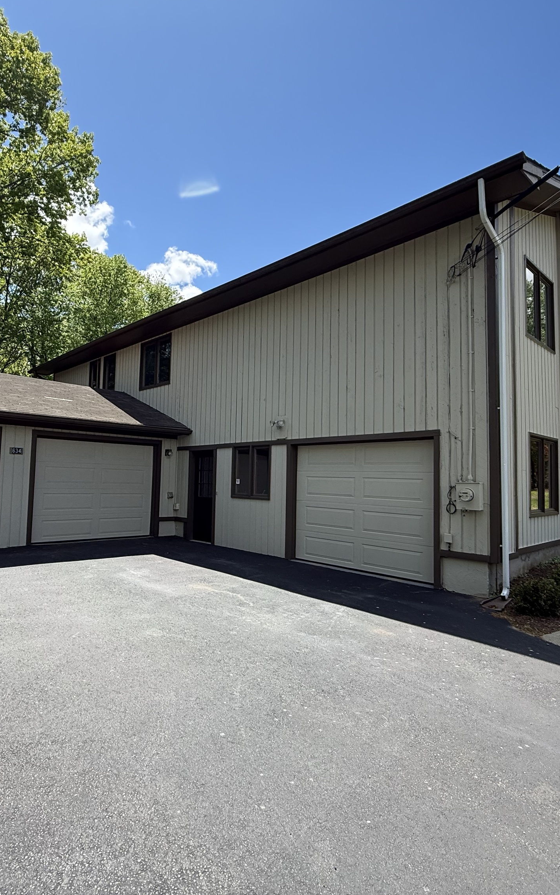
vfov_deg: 85.1
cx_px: 254
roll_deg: -1.6
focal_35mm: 20
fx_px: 488
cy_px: 444
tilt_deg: +3.8
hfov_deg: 59.6
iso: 64
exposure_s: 1/1087
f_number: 2.2
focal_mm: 2.22
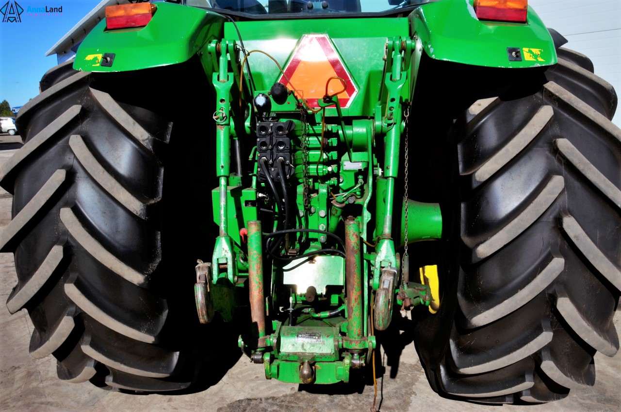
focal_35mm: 27
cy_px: 206
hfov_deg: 67.5
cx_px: 310
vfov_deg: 47.7
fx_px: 465
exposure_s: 1/80
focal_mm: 18
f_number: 22
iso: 125
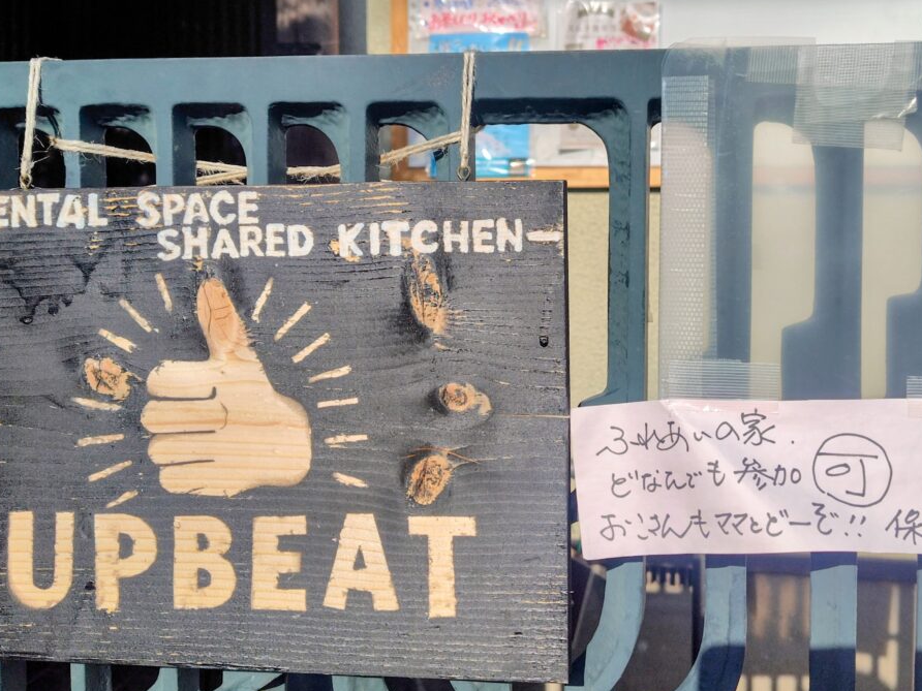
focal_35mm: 33
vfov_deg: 42.7
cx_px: 537
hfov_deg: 55.1
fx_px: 879
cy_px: 273
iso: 50
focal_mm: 5.6
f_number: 1.9
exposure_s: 1/3902
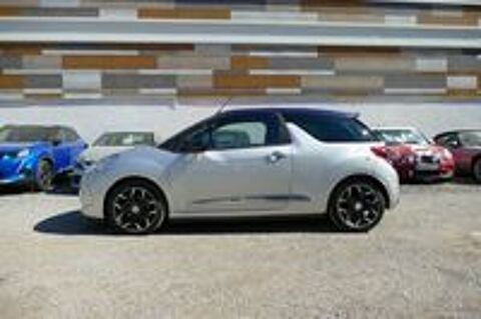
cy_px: 160
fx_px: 334
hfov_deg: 71.6
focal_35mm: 25
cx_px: 240
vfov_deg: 51.2
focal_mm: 9.12
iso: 125
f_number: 2.8
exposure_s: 1/1600
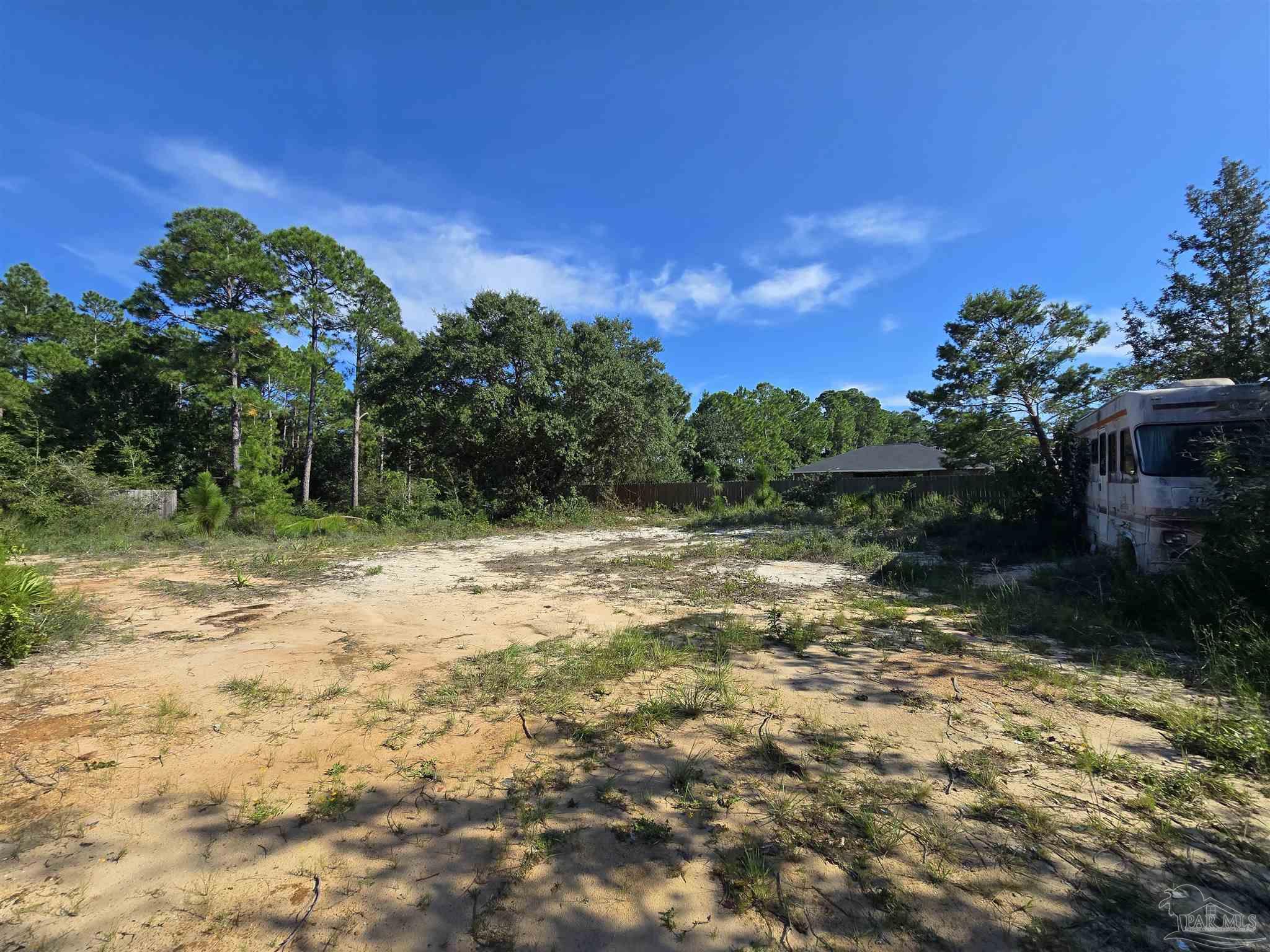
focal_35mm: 13
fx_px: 477
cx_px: 635
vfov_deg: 89.9
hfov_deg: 106.2
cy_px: 476
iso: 50
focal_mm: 2.2
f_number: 2.2
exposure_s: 1/2005
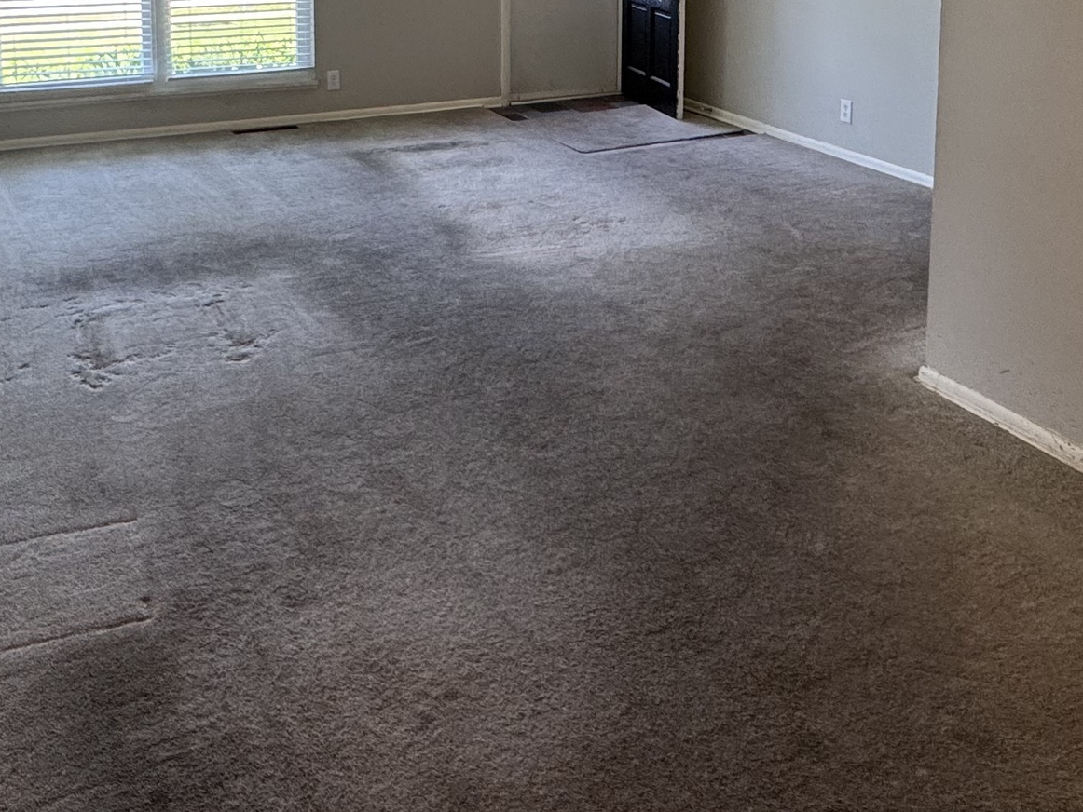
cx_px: 502
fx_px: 1158
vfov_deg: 35.0
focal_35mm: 37
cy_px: -7
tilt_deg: -6.4
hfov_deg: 50.1
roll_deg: +0.3
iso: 200
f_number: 2.2
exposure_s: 1/120
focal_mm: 2.22
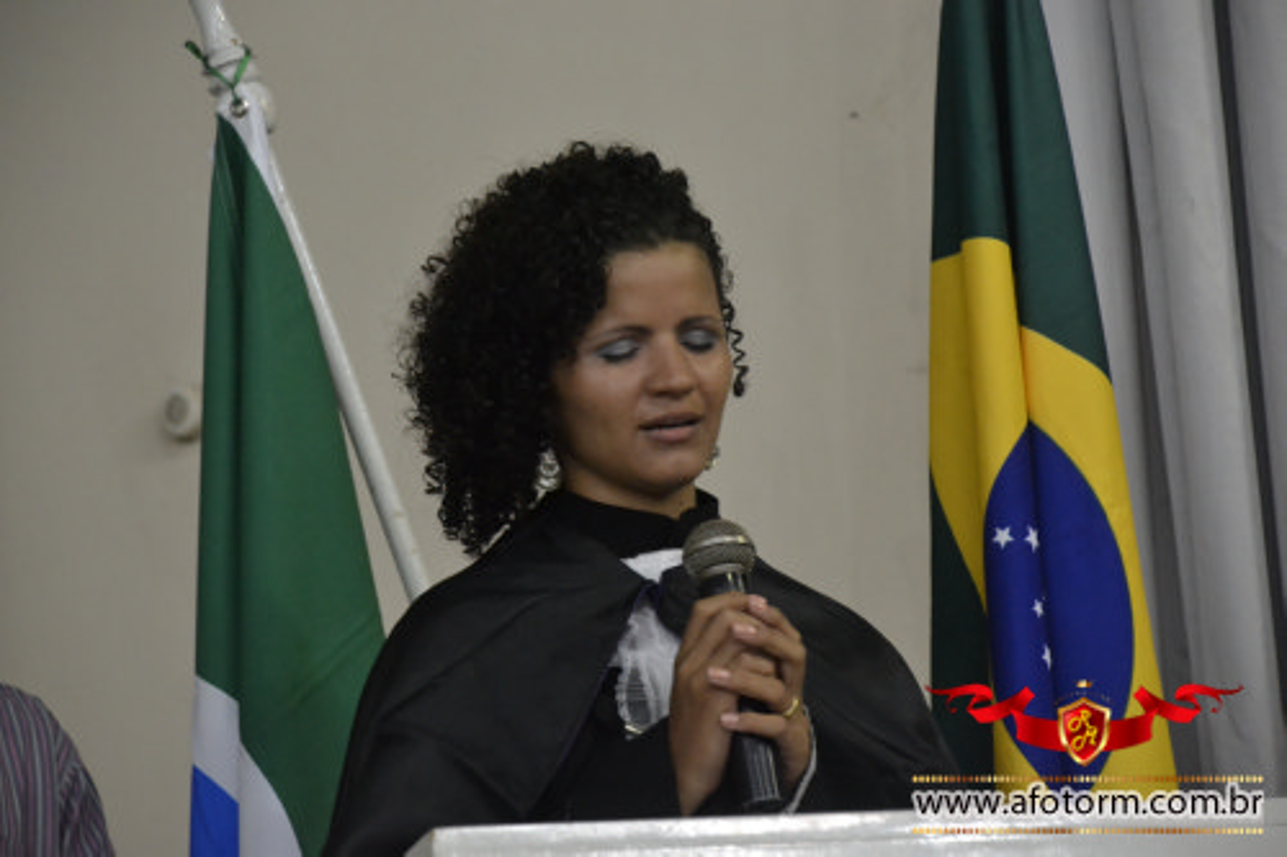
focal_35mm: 168
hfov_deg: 12.2
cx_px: 644
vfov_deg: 8.2
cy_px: 428
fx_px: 6004
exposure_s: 1/25
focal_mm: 112
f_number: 5.6
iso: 3200
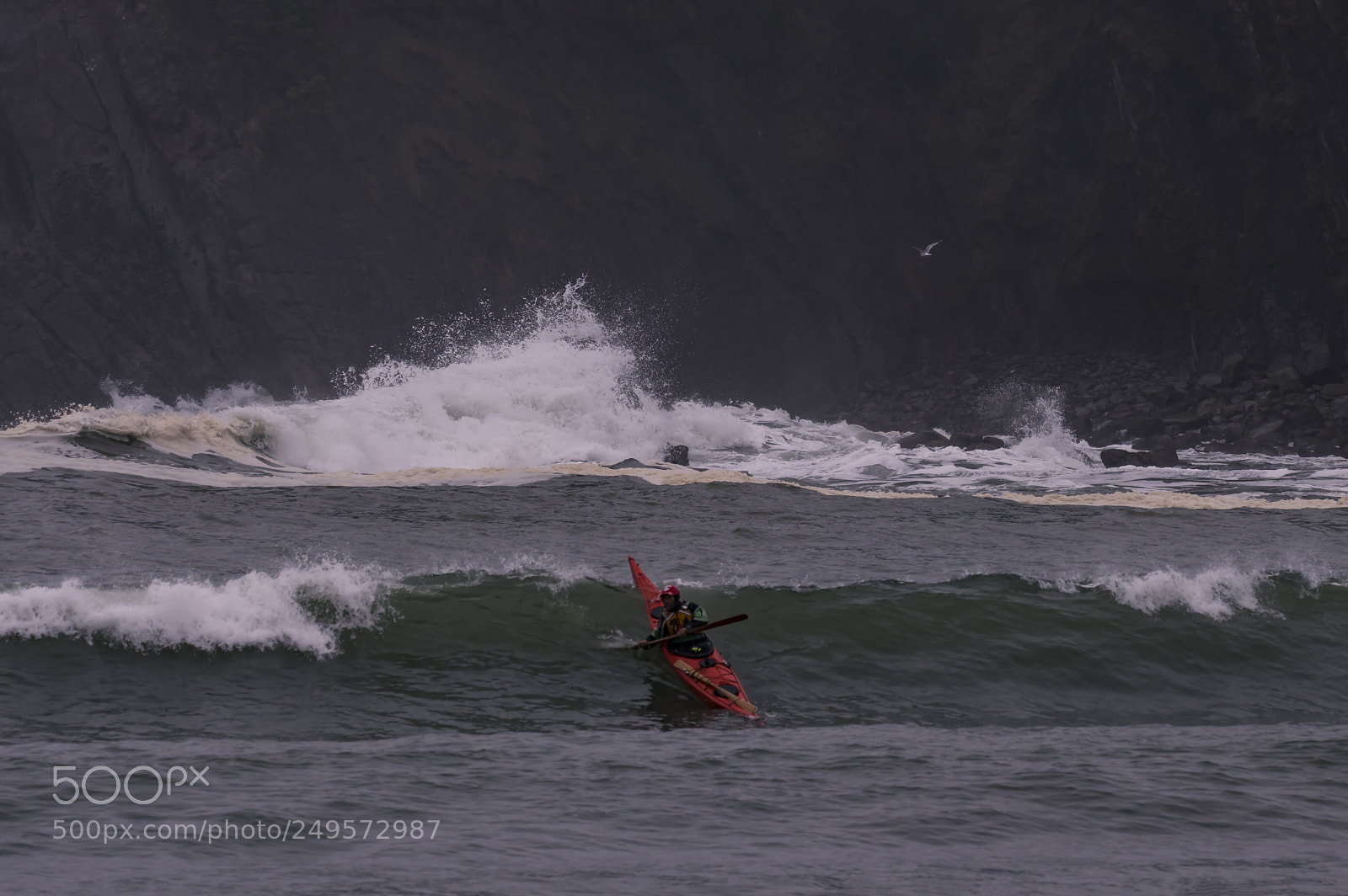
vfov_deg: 3.8
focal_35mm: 360
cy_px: 448
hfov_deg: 5.7
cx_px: 674
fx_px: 13469
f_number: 9
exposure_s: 1/250
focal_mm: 240
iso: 400
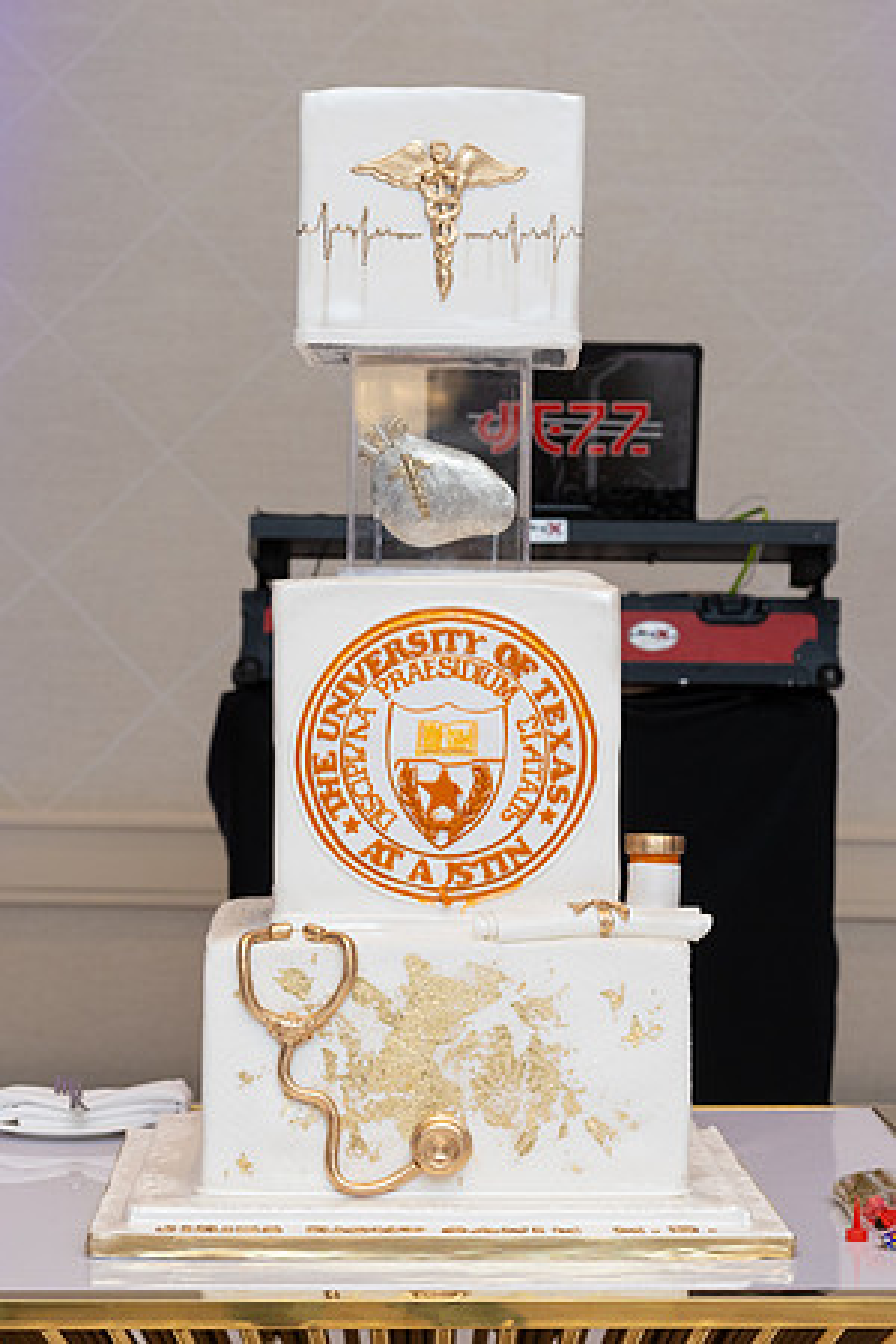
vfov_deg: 23.5
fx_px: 3230
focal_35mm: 87
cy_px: 674
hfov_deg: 15.8
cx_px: 553
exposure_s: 1/100
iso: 800
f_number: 5.6
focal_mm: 57
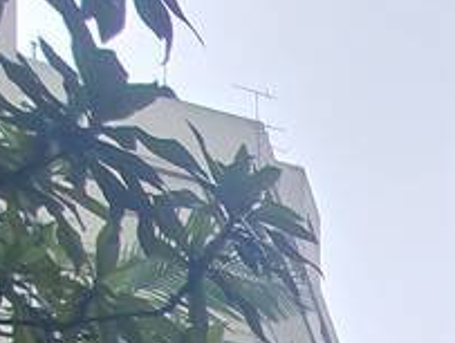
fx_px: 1211
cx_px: 1192
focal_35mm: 92
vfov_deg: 10.3
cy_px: 1096
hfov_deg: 13.2
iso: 50
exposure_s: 1/313
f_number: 2.2
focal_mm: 1.8
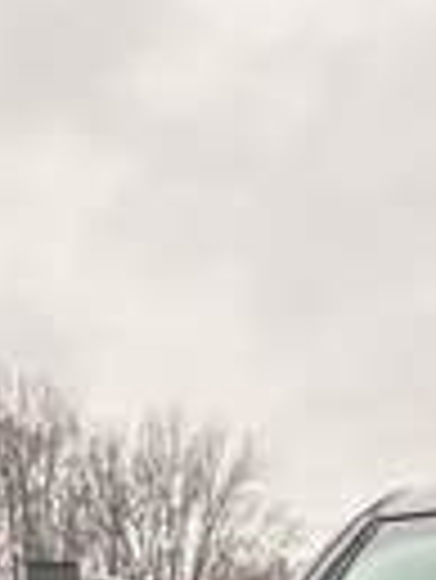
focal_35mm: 170
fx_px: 2850
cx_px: 757
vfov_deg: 9.7
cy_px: 1565
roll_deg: -0.5
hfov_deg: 8.4
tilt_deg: -13.8
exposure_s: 1/121
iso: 80
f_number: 1.5
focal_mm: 5.7
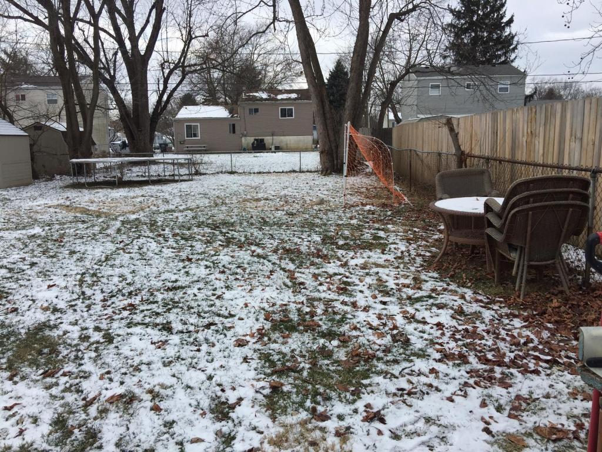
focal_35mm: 29
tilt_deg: -10.7
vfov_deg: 48.2
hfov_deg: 61.7
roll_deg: +1.6
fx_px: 504
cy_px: 226
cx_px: 301
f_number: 2.2
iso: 32
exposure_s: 1/879
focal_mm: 4.15
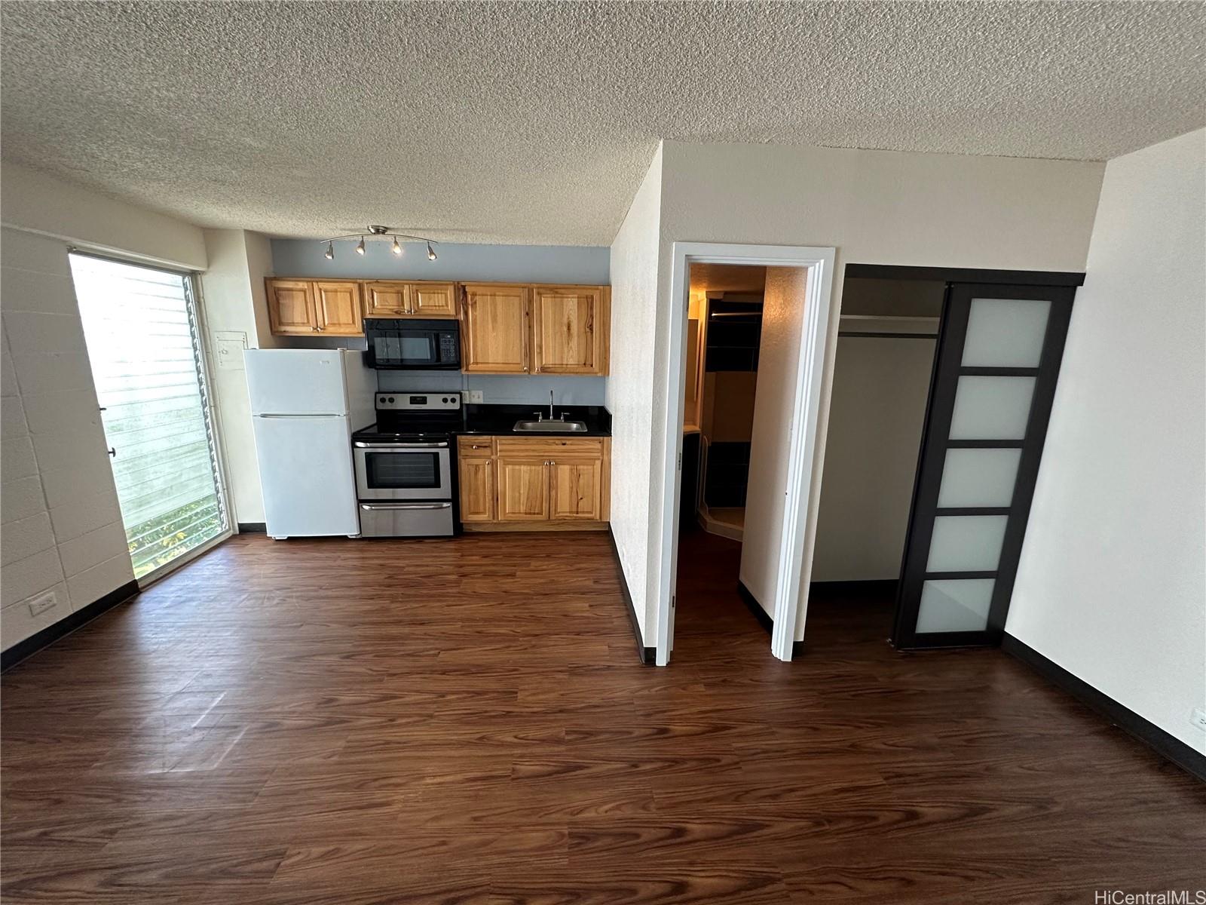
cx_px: 603
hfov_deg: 102.1
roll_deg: -1.9
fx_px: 488
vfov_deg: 85.7
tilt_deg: -13.6
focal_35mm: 14
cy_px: 452
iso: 250
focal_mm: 2.22
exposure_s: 1/120
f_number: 2.2
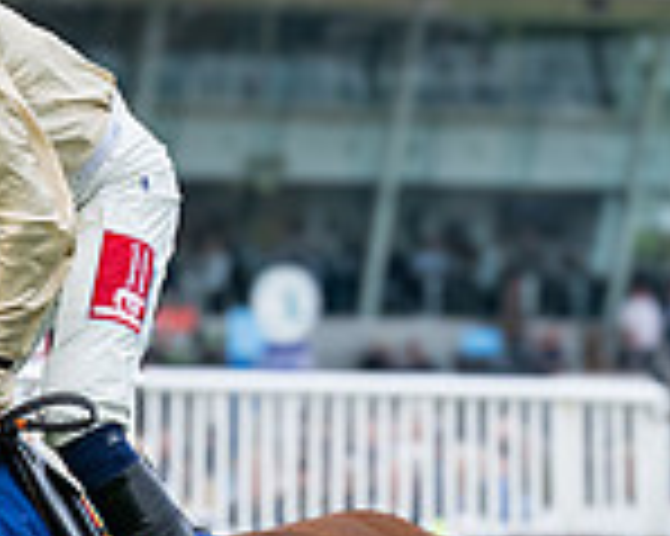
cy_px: 512
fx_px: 7332
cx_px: -159
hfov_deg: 5.2
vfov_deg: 4.2
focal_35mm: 370
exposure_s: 1/1000
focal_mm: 70
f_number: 4
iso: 400
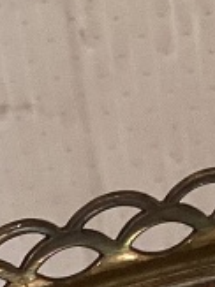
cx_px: 421
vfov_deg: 8.2
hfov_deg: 6.3
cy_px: 625
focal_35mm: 228
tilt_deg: -50.5
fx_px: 1891
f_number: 2.4
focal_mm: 3.3
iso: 125
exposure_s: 1/50
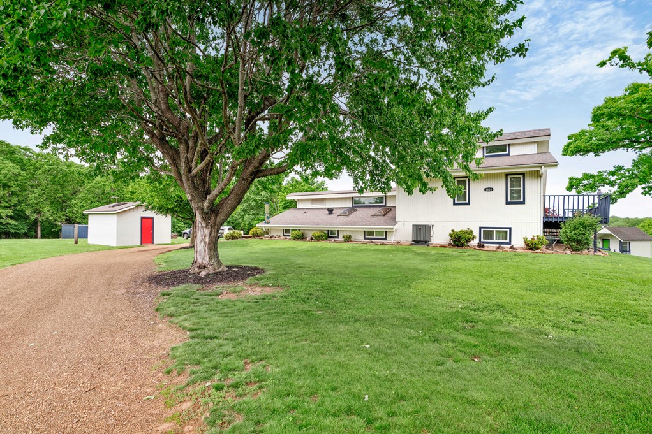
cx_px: 318
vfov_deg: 70.4
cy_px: 221
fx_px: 308
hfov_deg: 93.3
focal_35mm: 17
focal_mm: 16
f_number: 6.3
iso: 200
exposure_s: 1/250
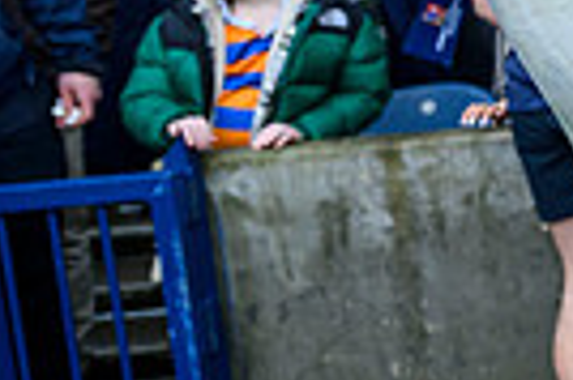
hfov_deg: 15.3
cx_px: 1189
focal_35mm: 104
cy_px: -2
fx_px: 1653
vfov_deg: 13.0
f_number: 5
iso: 1250
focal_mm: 24
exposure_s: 1/640
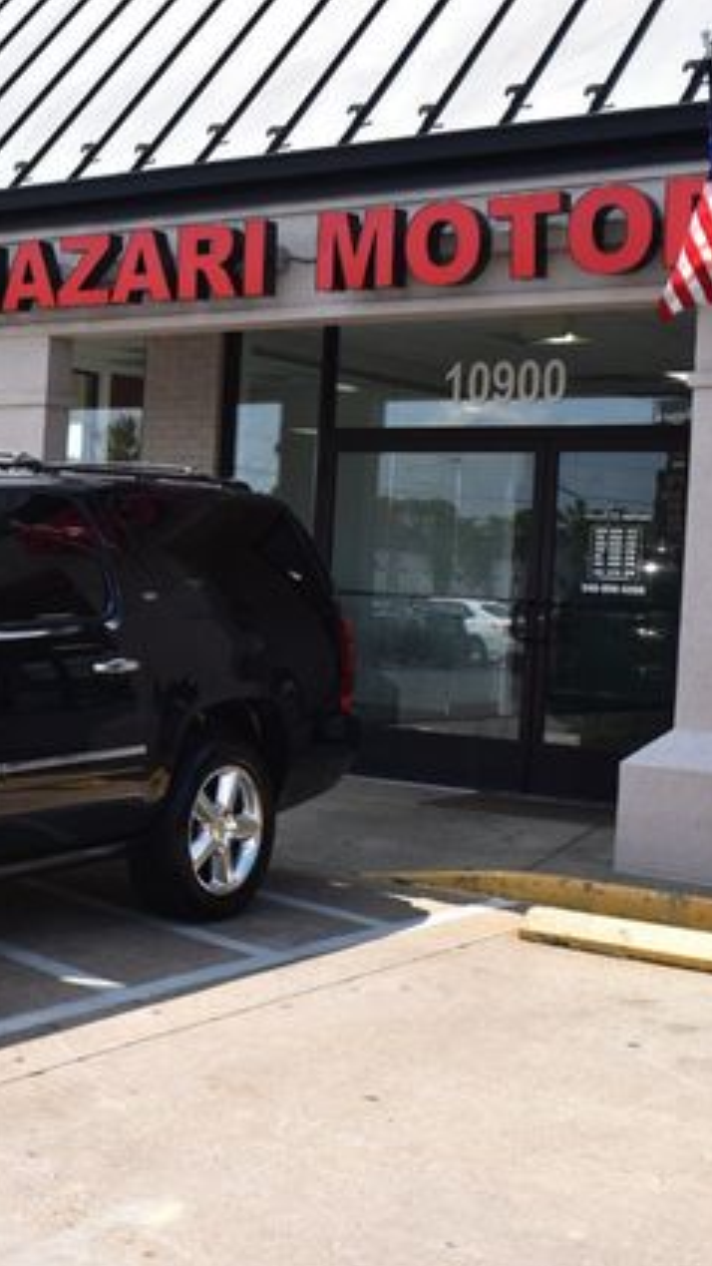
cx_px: -18
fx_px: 1913
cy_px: 634
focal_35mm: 57
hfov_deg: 20.4
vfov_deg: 36.6
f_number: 11
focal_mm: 24
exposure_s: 1/400
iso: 400
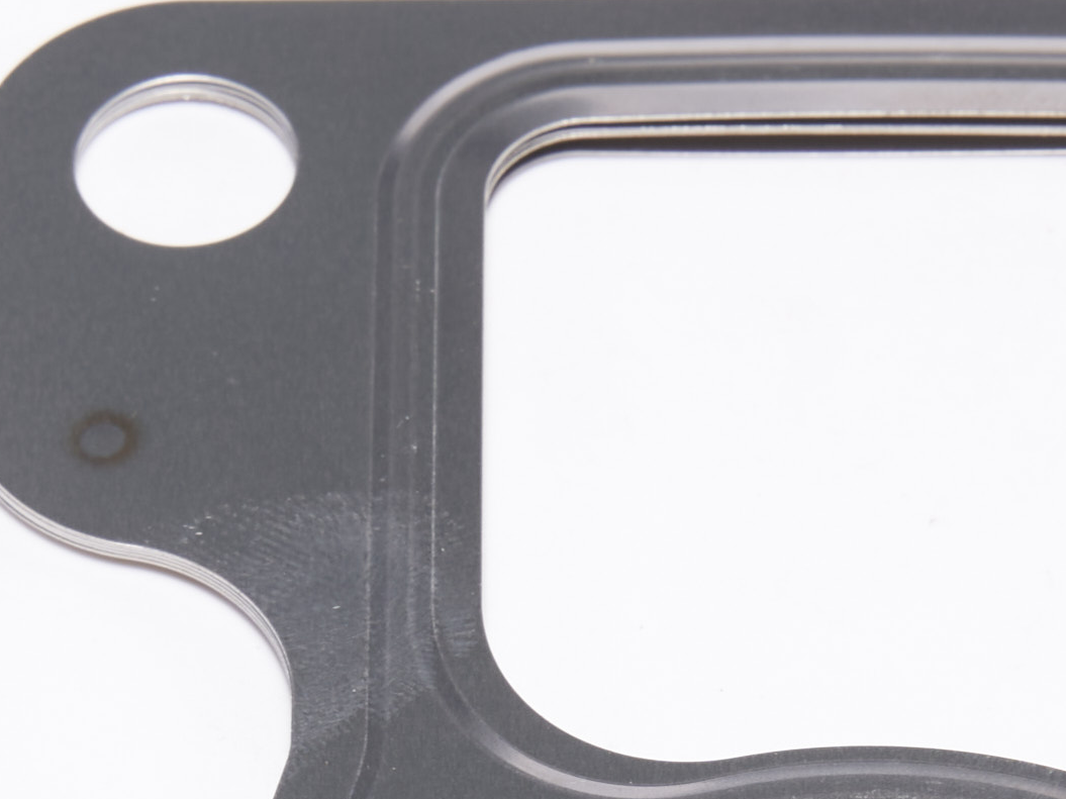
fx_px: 8252
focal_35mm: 268
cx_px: 640
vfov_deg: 5.5
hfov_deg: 7.4
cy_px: 935
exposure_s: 1/100
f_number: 14
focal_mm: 49
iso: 100
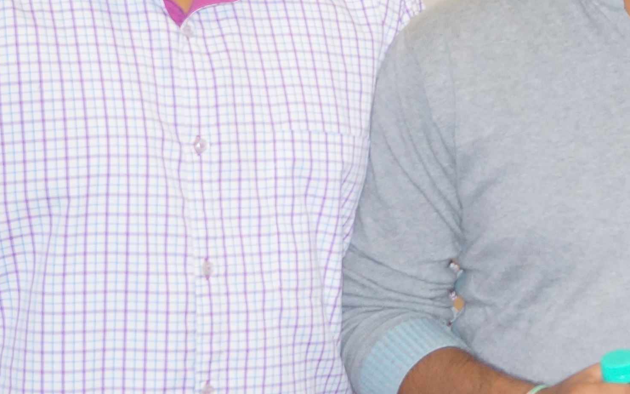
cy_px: -59
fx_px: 2318
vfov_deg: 9.6
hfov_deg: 14.7
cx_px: 851
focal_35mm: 135
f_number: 4
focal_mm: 24
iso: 800
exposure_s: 1/160
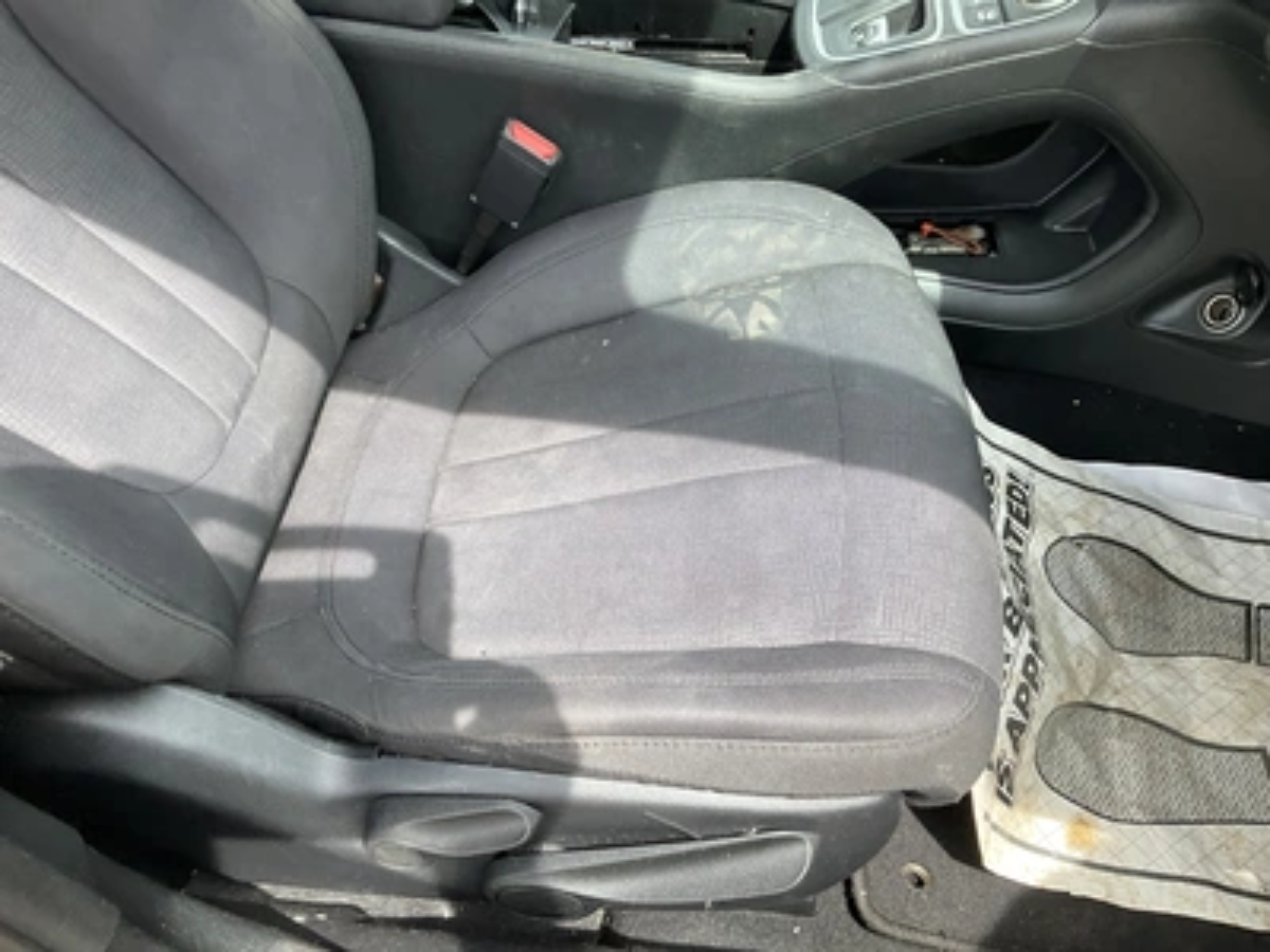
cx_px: 635
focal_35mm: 29
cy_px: 476
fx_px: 1064
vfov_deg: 48.2
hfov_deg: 61.7
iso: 25
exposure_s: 1/193
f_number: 1.8
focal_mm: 3
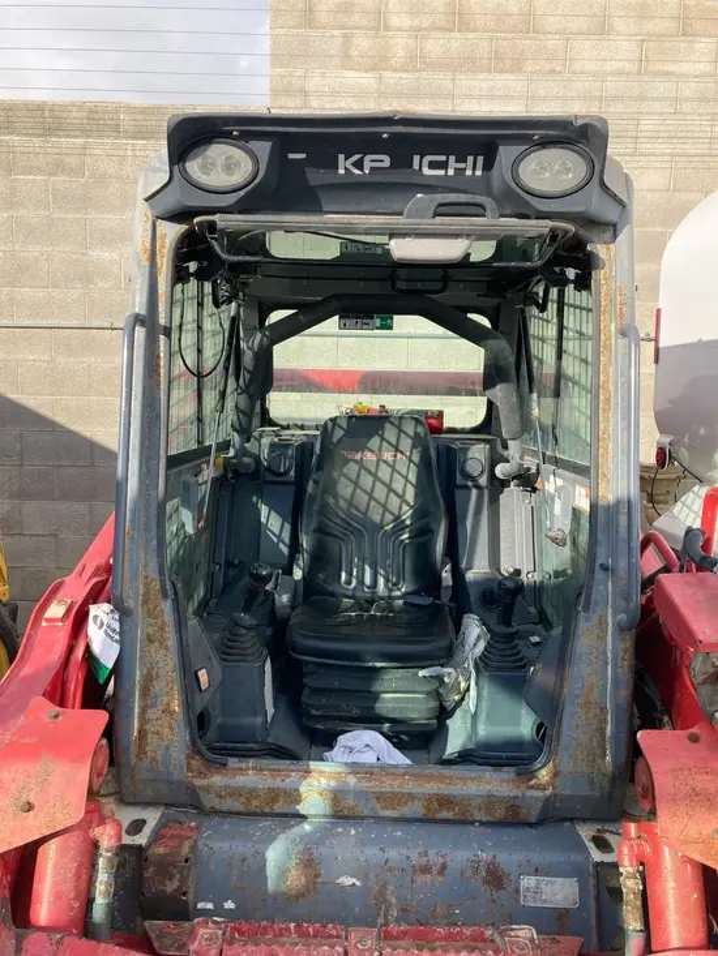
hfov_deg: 49.8
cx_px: 359
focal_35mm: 28
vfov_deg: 63.4
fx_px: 774
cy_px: 478
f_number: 1.8
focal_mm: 3.99
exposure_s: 1/960
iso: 20
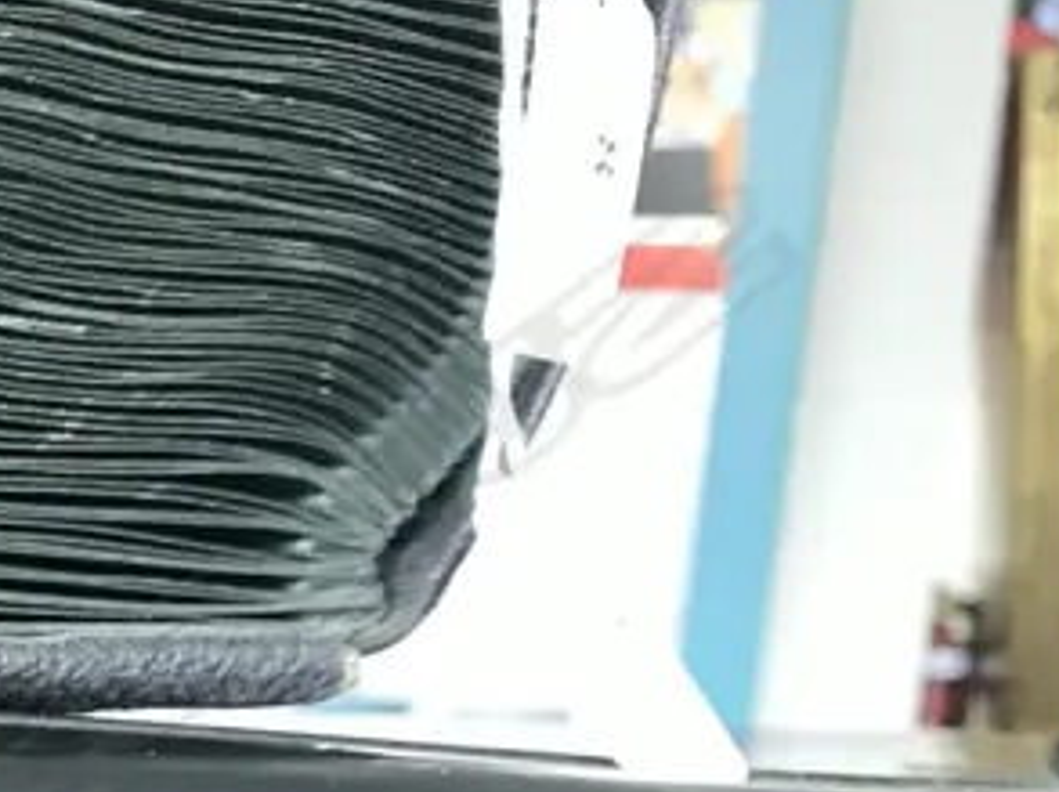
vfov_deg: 13.8
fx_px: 2994
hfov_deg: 17.3
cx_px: -687
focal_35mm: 98
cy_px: 1309
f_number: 1.8
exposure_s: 1/33
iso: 32
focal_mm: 3.99
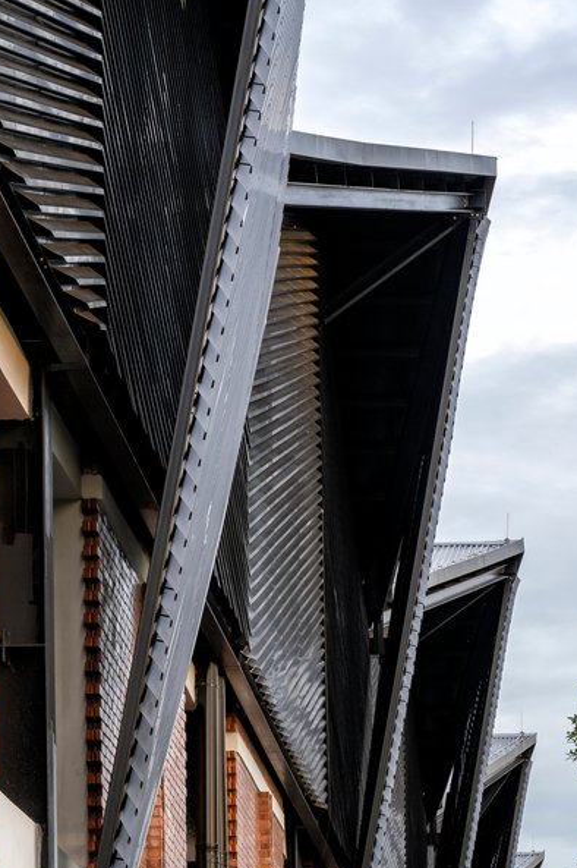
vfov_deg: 14.3
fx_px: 3418
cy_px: 783
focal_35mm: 142
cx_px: 198
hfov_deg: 9.6
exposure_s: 1/13
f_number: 13
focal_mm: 70
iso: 200
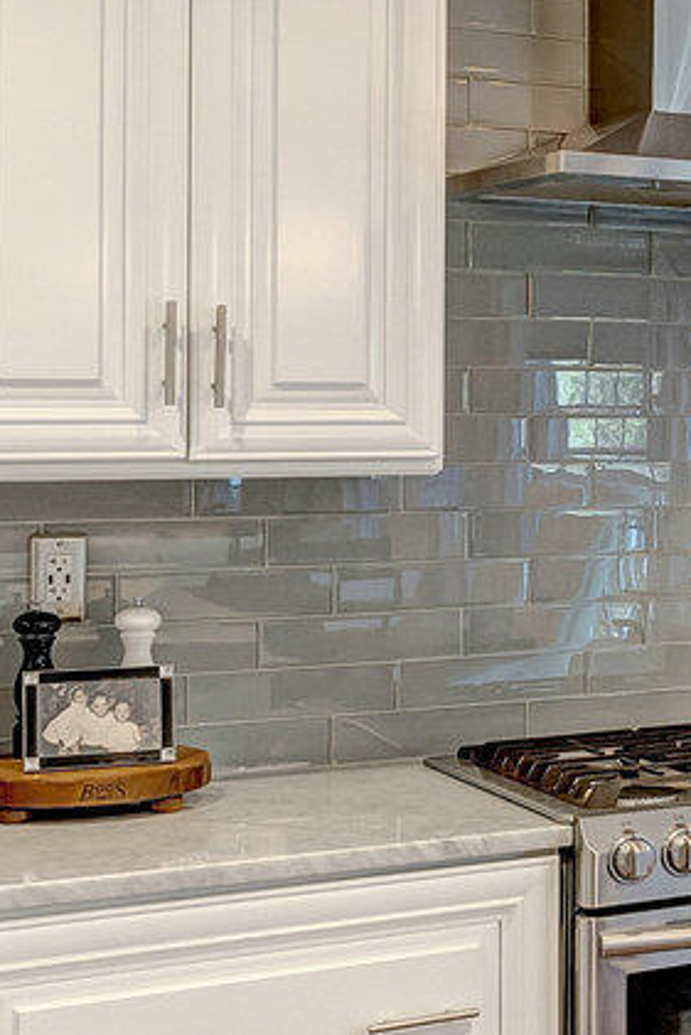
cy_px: 387
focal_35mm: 76
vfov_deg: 26.6
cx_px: 1193
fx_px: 2186
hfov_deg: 15.7
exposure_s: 1/10
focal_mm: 16
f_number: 8
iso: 500
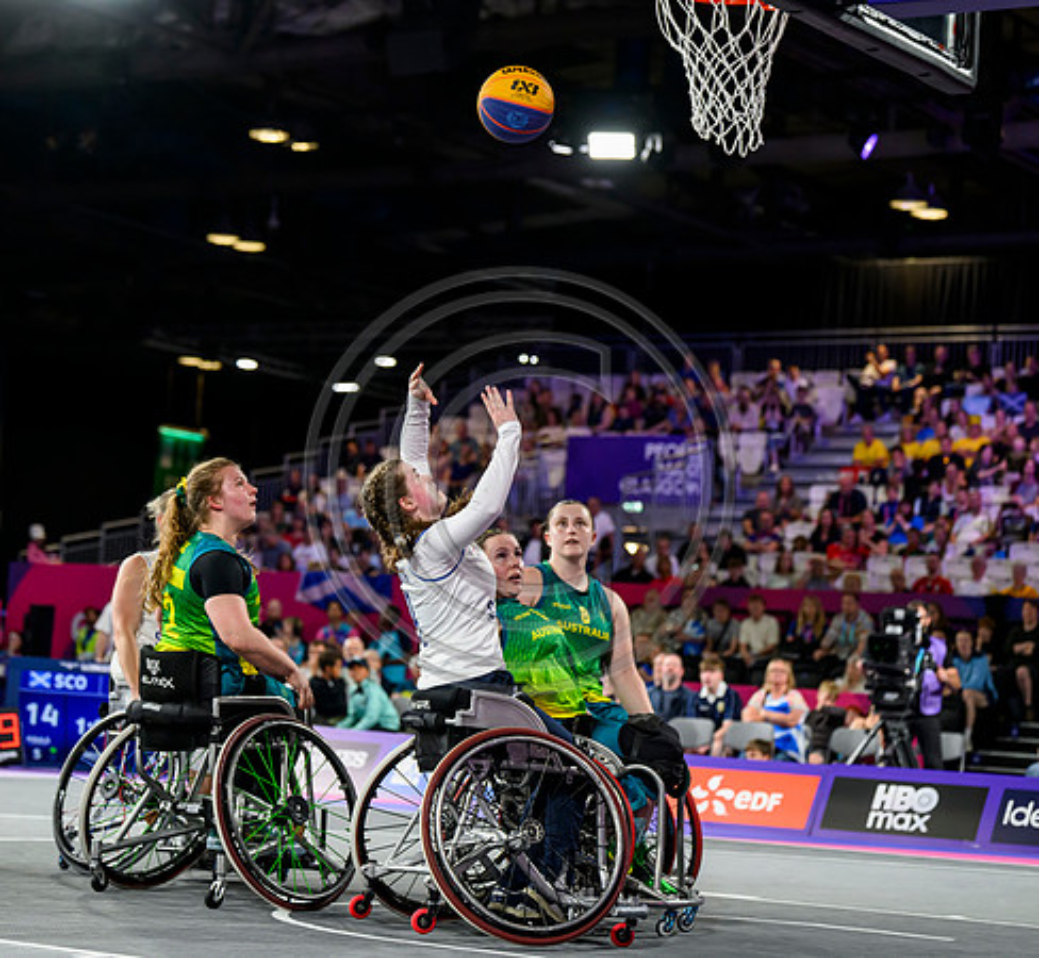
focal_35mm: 88
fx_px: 2873
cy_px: 479
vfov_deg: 18.9
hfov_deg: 20.5
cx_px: 462
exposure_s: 1/1600
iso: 2500
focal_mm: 72
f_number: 3.2
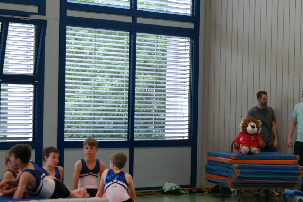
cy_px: 131
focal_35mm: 203
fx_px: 1708
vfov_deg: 6.8
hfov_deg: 10.1
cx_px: 271
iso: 1600
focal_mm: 70
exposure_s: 1/100
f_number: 4.5
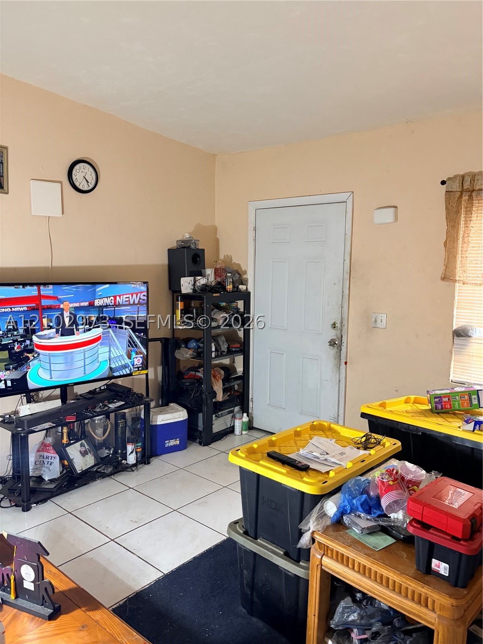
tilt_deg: -6.4
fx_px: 484
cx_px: 242
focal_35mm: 26
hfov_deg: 53.1
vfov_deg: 67.3
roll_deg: -0.7
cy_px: 322
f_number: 1.6
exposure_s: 1/50
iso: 320
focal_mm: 5.96
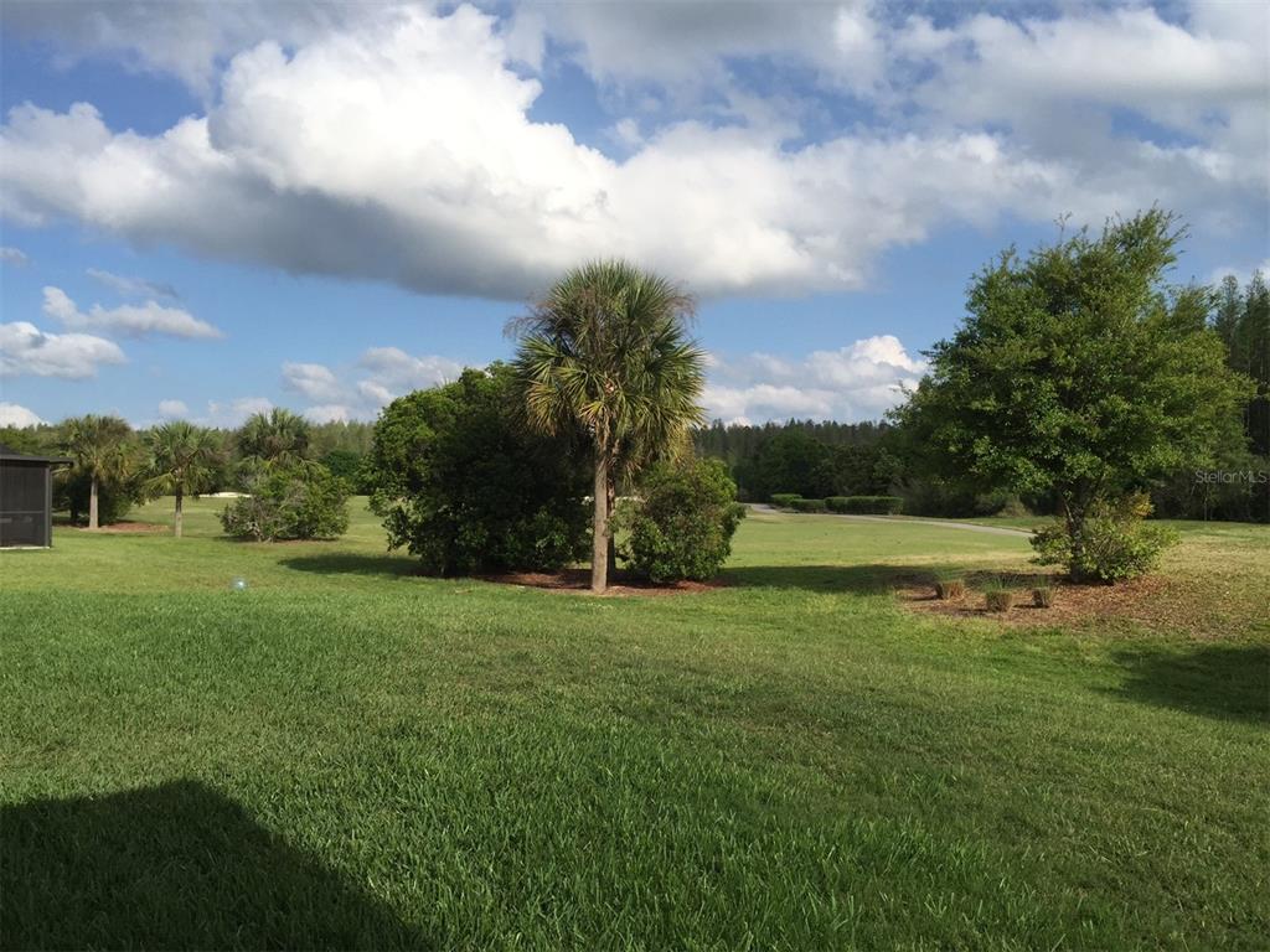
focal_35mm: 29
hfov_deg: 61.7
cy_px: 476
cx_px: 635
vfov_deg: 48.2
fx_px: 1064
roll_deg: -0.5
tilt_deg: -0.5
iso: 32
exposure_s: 1/2475
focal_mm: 4.15
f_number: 2.2
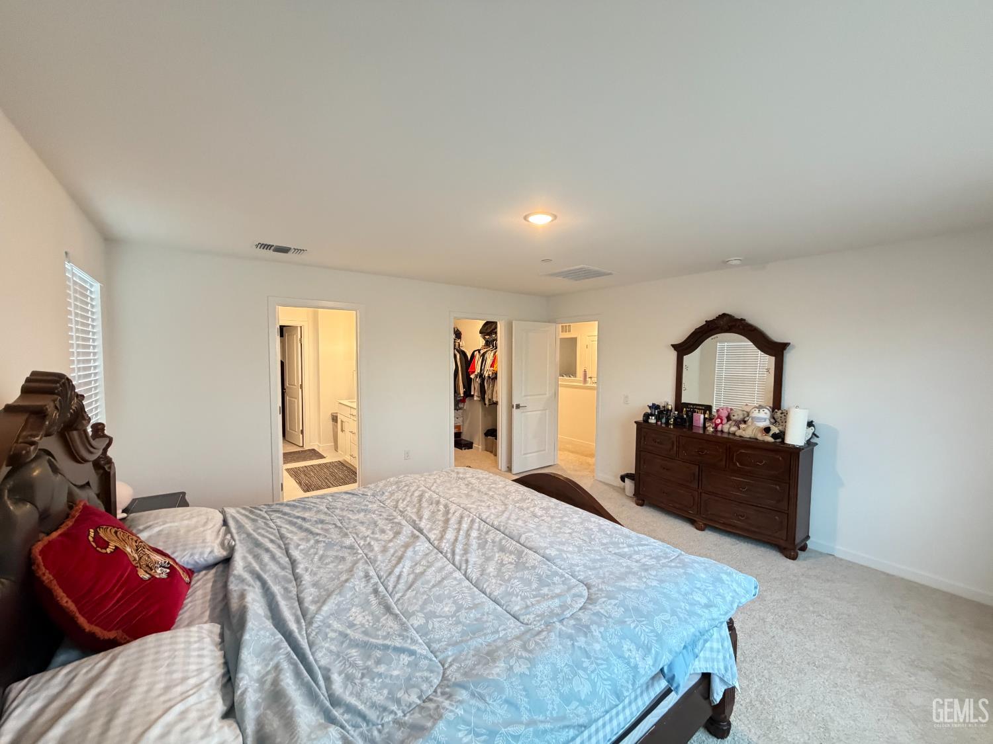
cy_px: 372
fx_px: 402
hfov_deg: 102.1
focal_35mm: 14
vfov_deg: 85.7
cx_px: 496
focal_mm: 2.22
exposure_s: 1/60
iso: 500
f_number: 2.2
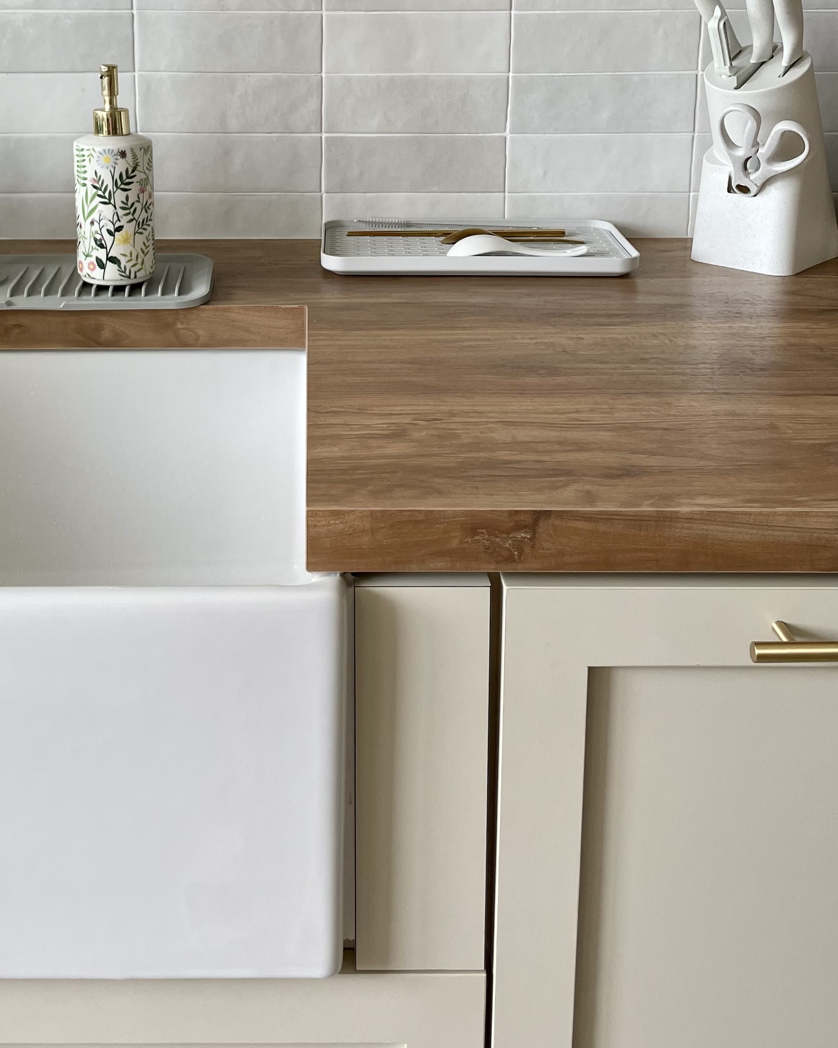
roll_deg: +0.3
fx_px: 1333
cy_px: 226
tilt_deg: -12.0
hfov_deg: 34.7
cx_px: 317
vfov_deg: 41.3
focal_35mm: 43
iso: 80
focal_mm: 4.2
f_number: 1.6
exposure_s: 1/121
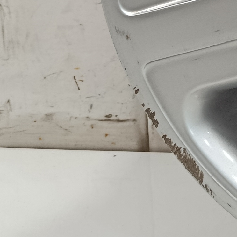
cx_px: 480
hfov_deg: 13.1
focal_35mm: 114
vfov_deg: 14.7
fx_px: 883
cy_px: -67
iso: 580
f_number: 1.7
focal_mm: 5.24
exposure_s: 1/50
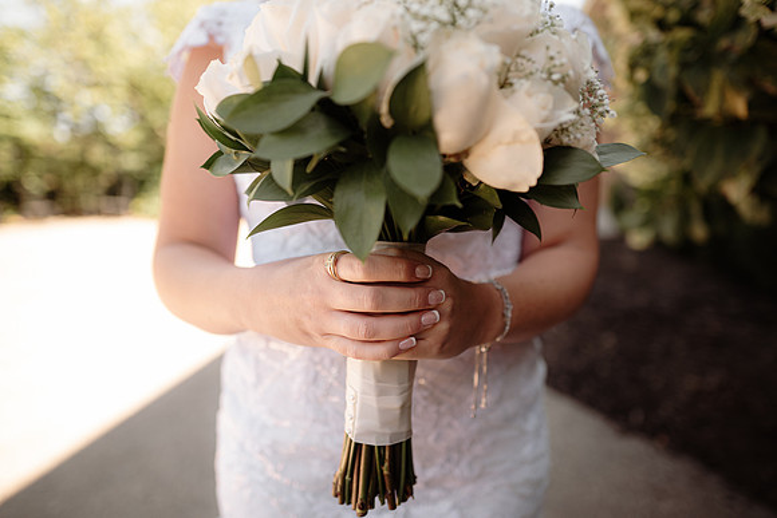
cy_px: 259
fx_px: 518
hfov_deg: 73.7
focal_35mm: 24
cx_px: 388
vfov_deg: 53.2
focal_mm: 24
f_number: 2.2
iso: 160
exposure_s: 1/500
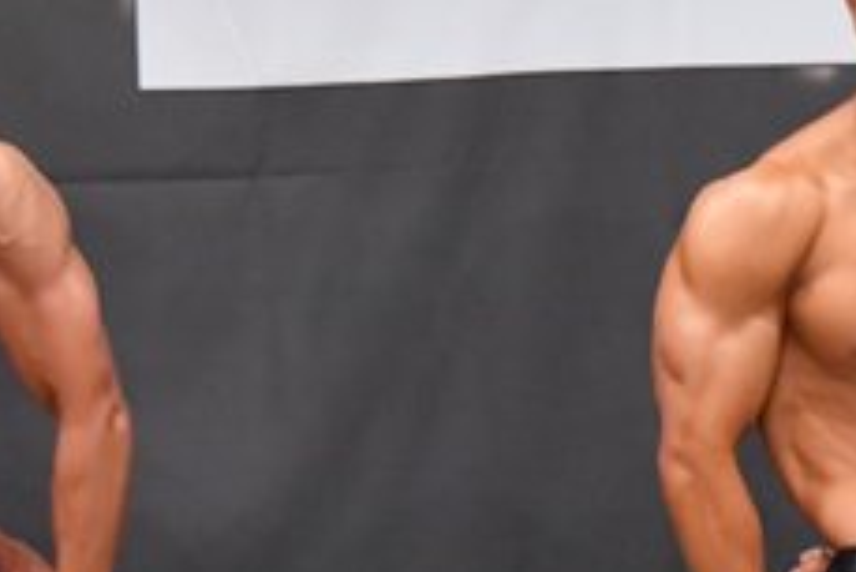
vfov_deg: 1.9
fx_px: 17439
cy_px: 572
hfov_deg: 2.8
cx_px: 663
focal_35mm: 733
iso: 6400
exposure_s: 1/400
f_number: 5.6
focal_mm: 145
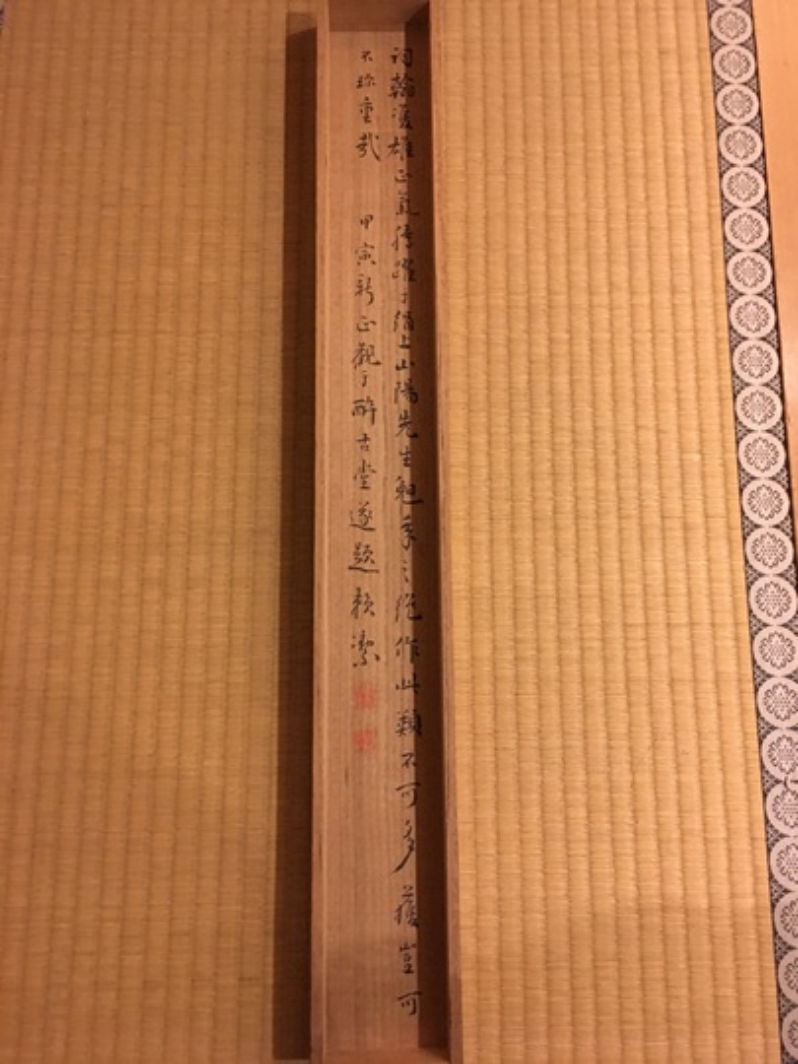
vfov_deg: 61.7
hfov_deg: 48.2
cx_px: 399
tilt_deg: -78.6
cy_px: 532
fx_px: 891
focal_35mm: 29
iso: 125
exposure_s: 1/4
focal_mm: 4.15
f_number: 2.2
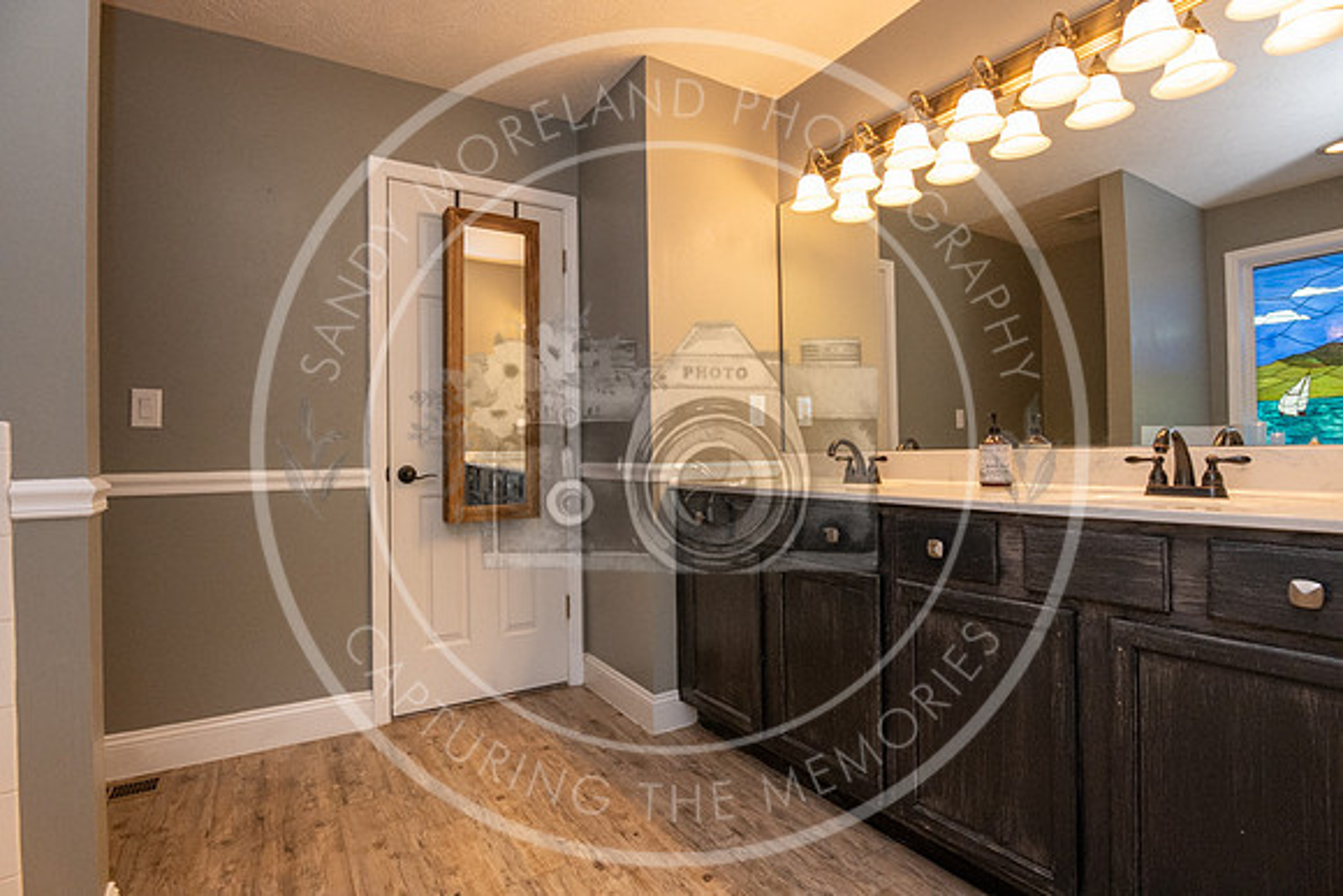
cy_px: 448
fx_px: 634
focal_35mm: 17
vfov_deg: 70.5
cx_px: 672
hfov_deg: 93.3
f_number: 5.6
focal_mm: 17
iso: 4500
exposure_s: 1/320
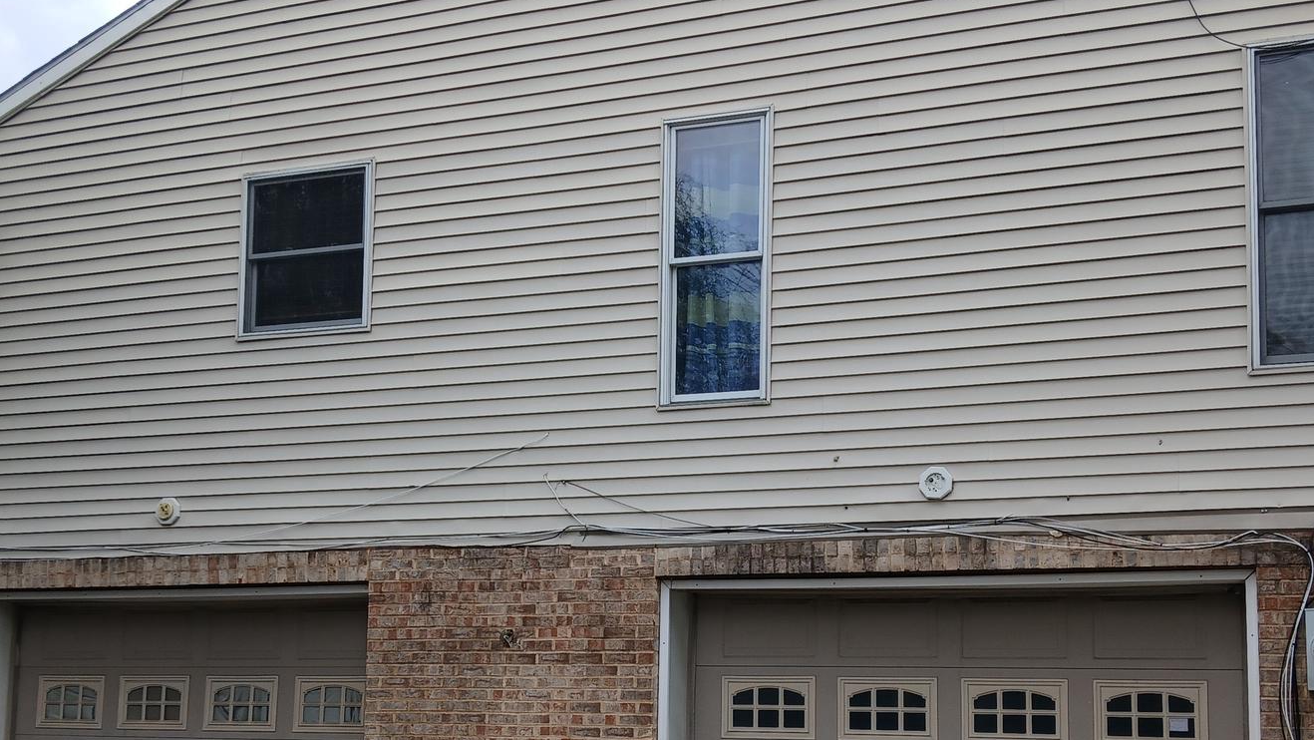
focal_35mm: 44
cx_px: 701
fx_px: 1533
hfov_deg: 46.4
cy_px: 536
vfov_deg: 26.8
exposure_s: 1/280
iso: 20
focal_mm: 3.98
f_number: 1.8
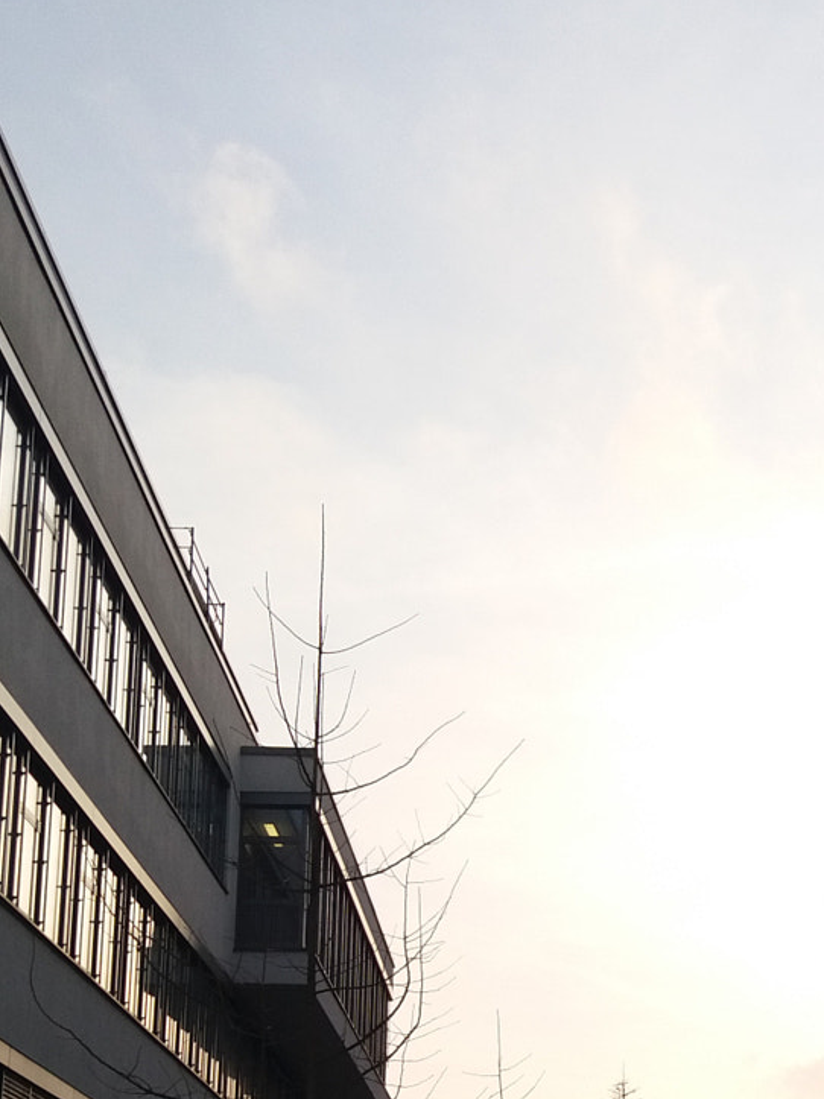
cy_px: 967
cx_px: 669
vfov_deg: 30.0
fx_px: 1968
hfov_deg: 23.3
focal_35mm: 62
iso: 64
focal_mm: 3.7
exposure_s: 1/655
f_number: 1.9
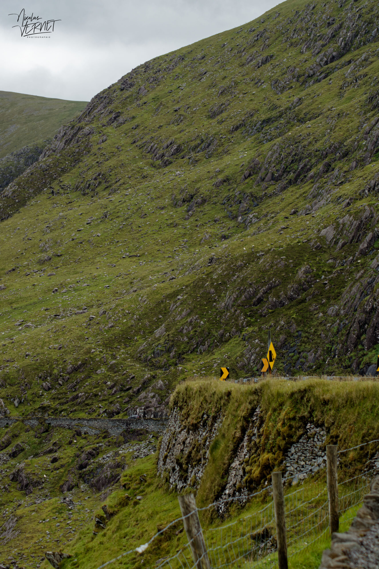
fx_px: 1658
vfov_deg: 19.5
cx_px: 190
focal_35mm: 105
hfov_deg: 13.0
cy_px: 284
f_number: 8
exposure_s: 1/1000
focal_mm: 70
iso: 720
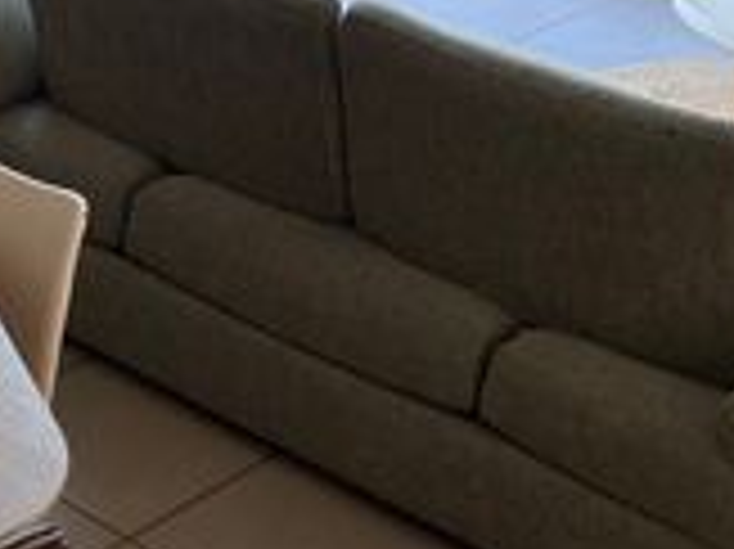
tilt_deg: -13.6
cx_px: -95
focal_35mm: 96
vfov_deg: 14.6
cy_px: -216
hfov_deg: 19.5
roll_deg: -1.5
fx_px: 2034
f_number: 1.6
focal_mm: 5.1
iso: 125
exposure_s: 1/121
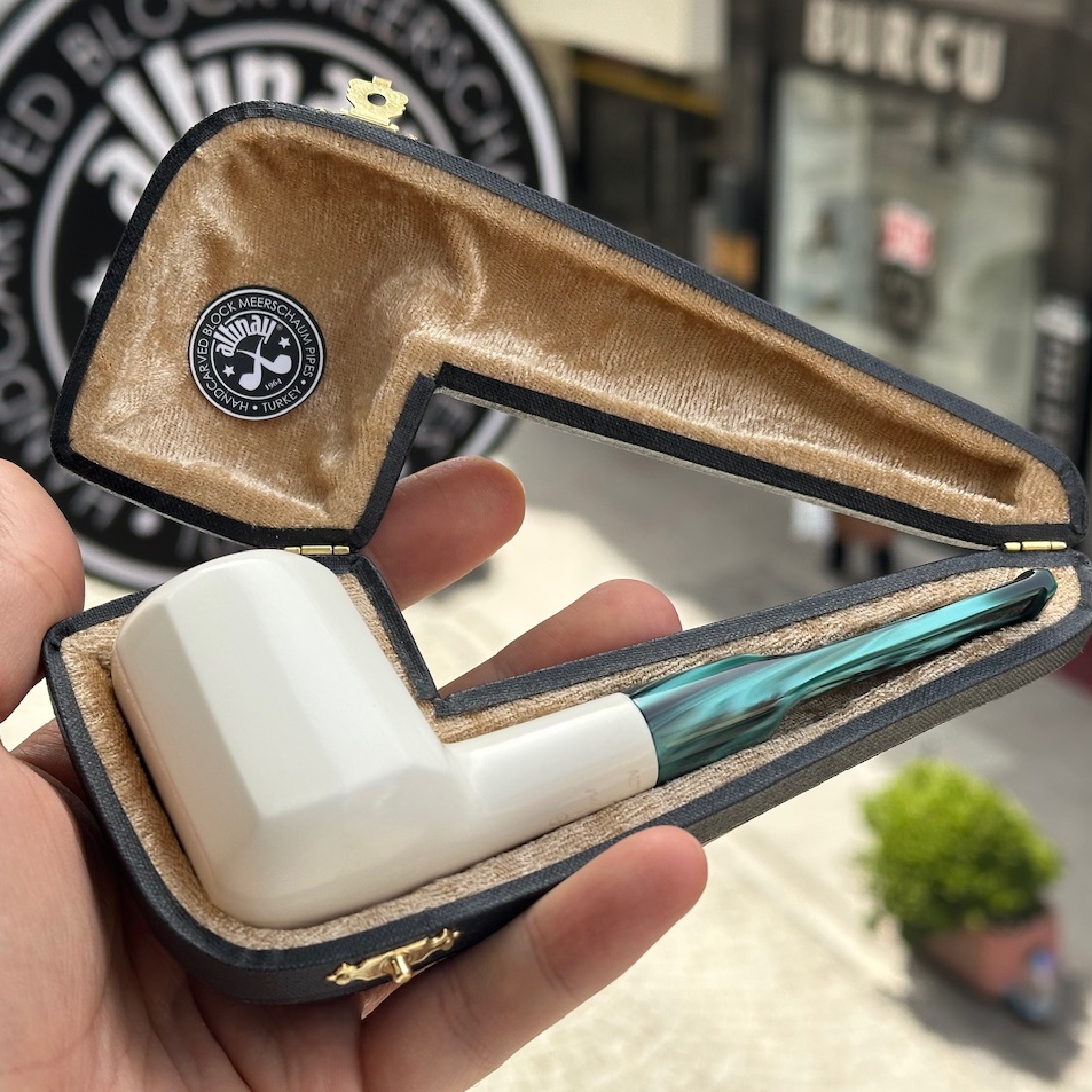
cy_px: 547
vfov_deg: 30.0
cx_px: 526
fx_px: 2034
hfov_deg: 30.0
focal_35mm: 57
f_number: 1.78
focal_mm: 6.86
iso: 64
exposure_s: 1/980
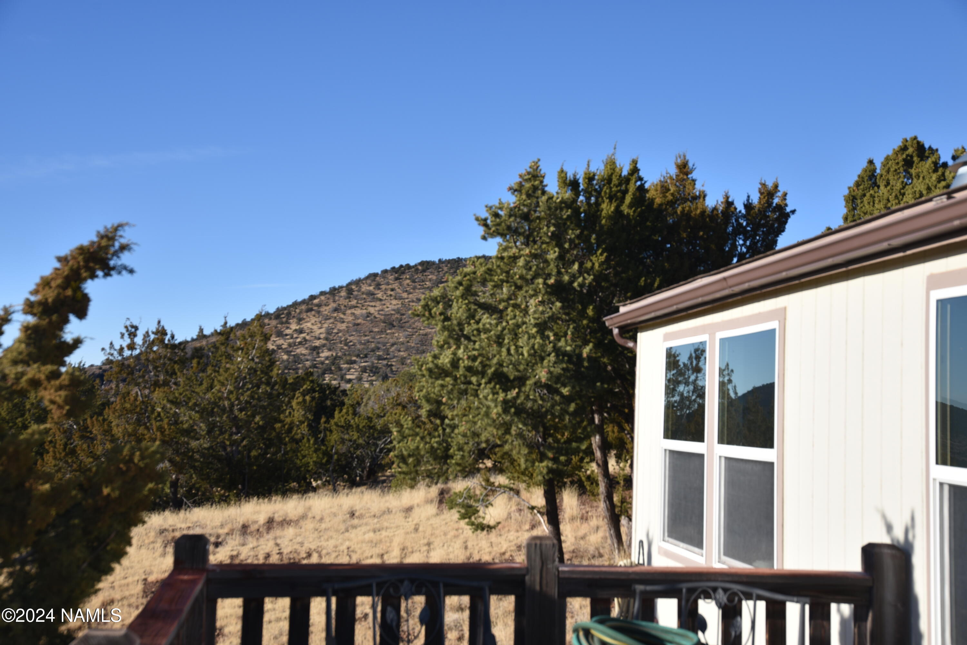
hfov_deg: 38.2
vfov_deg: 26.0
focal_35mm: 52
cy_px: 322
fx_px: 1397
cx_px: 484
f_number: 8
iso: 100
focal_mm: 52
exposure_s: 1/200
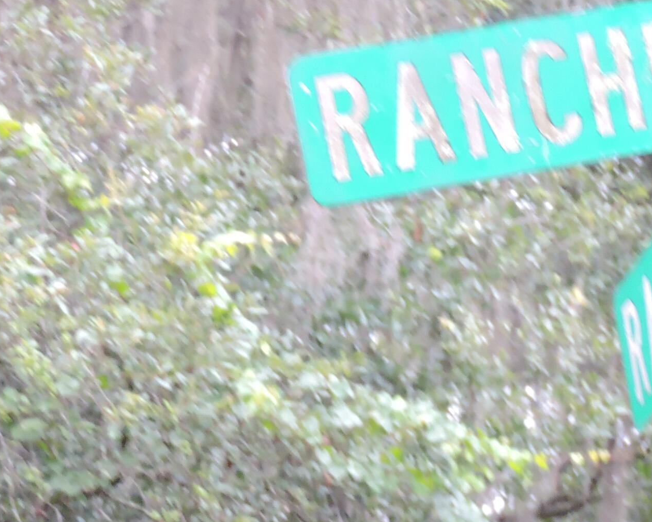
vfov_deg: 7.4
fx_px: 4033
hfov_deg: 9.2
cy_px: 314
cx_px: 679
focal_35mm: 209
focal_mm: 16.1
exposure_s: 1/10
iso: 800
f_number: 4.1
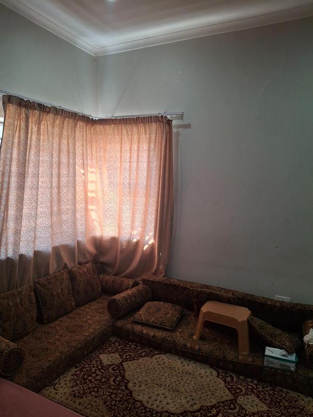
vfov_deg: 69.4
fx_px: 301
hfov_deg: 54.9
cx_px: 156
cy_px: 208
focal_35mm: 25
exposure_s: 1/100
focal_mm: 4.69
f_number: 1.8
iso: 100
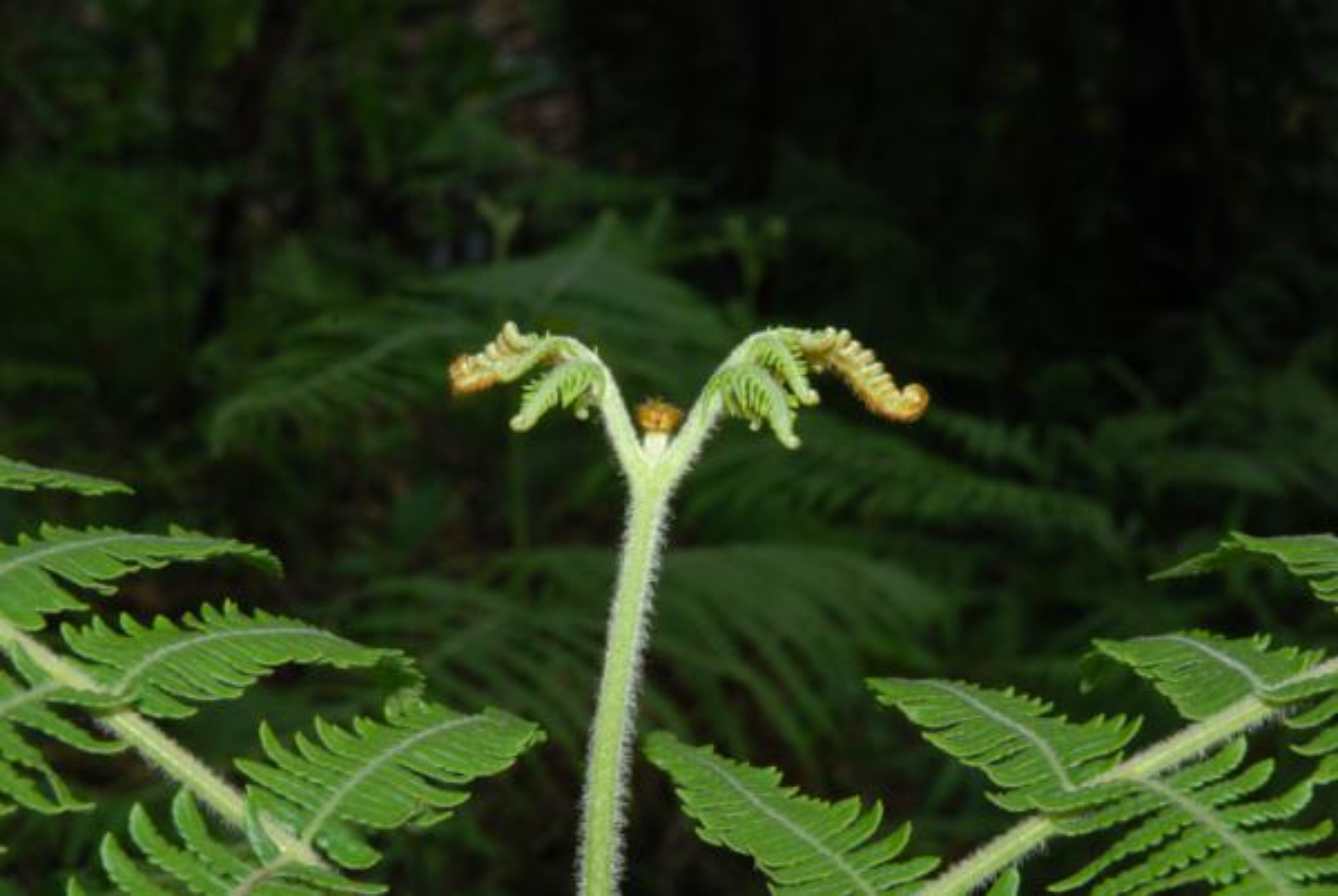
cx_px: 669
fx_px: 3908
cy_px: 448
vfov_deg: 13.1
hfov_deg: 19.4
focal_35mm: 105
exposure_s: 1/60
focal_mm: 70
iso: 200
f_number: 18
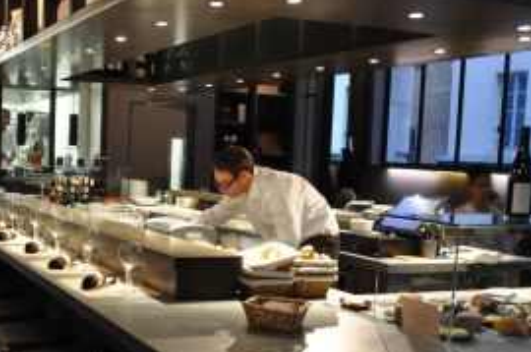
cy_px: 252
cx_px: 92
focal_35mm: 50
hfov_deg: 37.9
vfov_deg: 26.6
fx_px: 736
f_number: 4
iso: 800
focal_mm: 18
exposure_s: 1/15
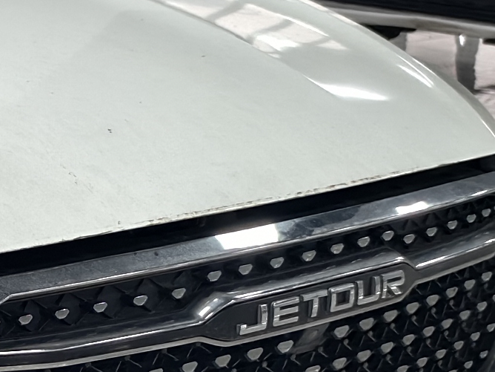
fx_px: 2016
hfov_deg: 13.0
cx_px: -325
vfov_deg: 10.4
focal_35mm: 141
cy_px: 398
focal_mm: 5.6
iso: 341
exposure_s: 1/100
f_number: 1.57
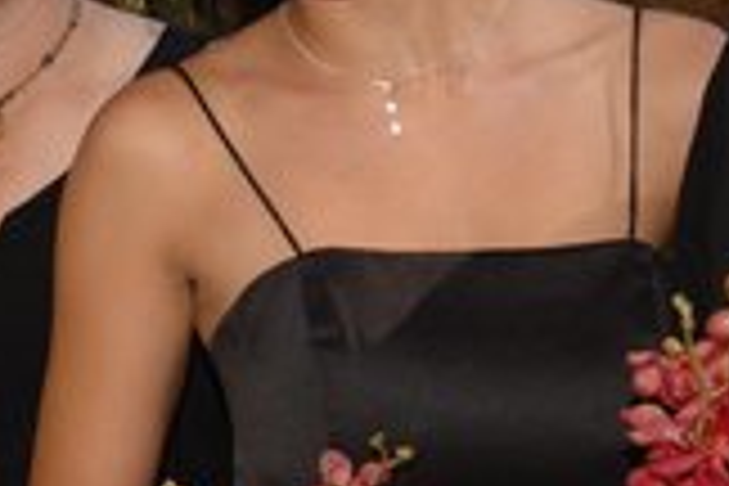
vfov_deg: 6.1
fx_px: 4556
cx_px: 40
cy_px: 263
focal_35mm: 225
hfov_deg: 9.1
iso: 400
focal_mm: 38
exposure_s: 1/250
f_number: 9
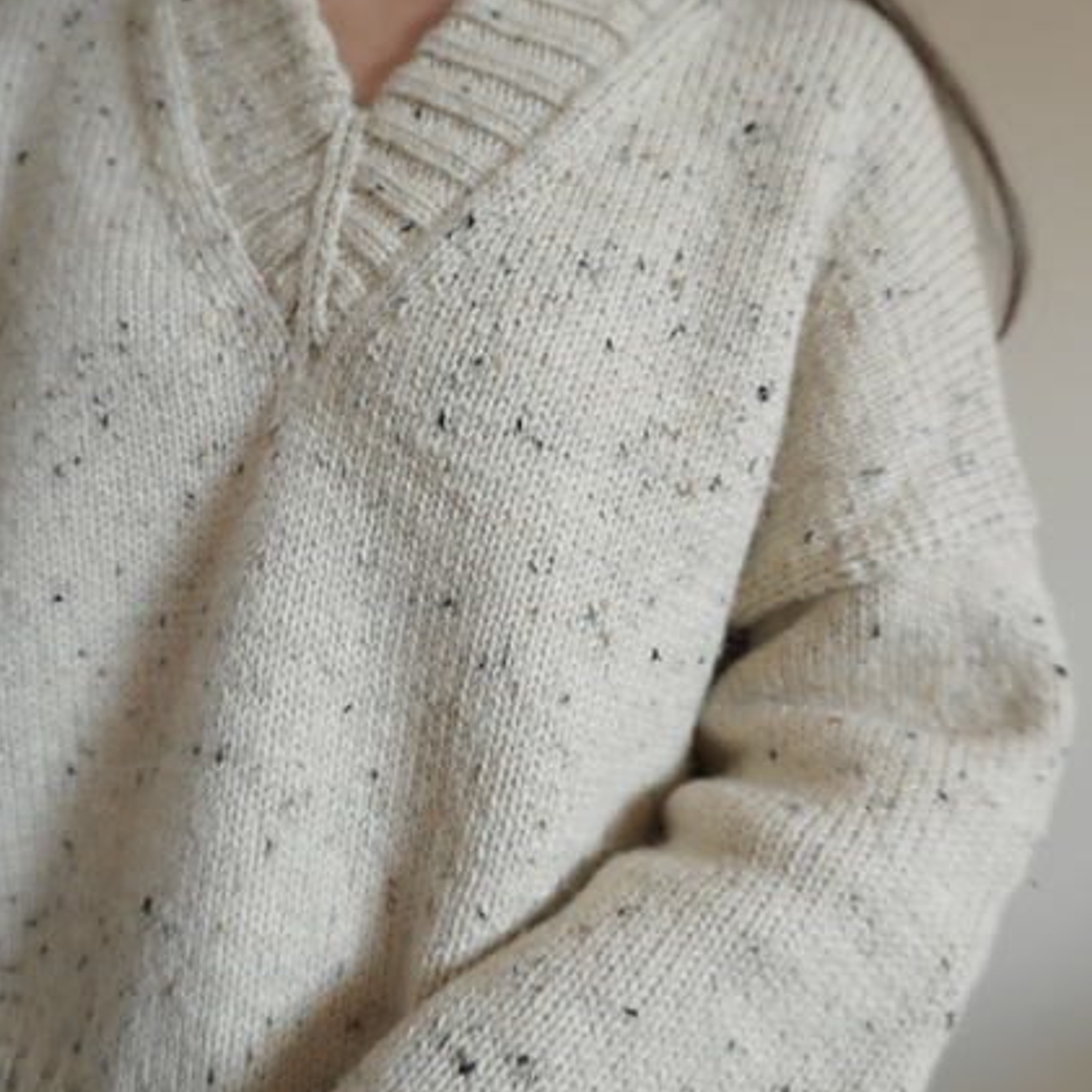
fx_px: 1106
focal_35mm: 31
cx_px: 550
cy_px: 519
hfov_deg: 52.5
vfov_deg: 52.5
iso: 320
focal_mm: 16
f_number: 3.5
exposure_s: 1/30
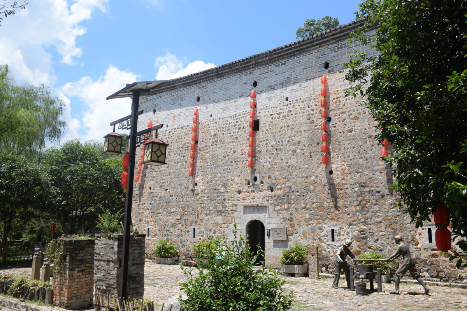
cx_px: 234
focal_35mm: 30
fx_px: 389
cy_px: 156
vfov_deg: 43.6
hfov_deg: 61.9
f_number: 9
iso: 640
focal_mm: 20
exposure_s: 1/1250
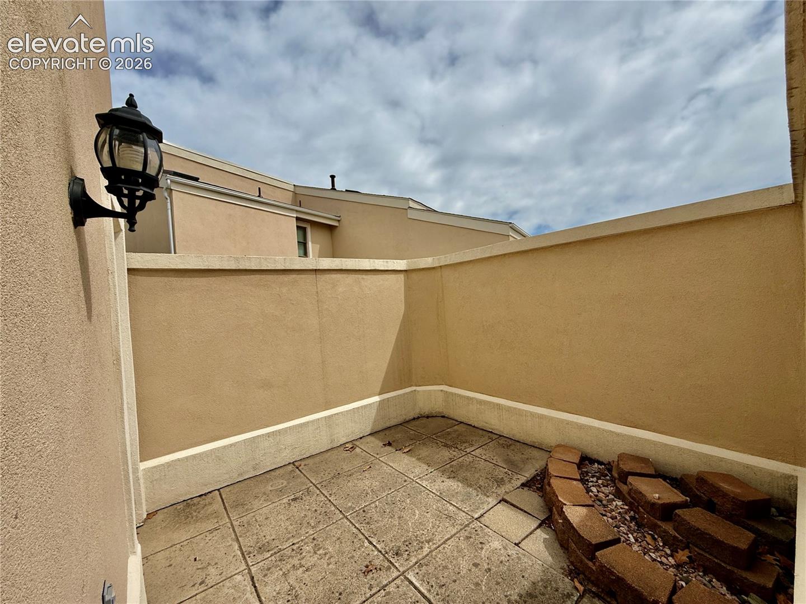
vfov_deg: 85.7
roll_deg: +4.3
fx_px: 326
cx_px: 403
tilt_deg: +0.3
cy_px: 302
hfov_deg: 102.1
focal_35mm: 14
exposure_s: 1/3289
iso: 50
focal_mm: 2.22
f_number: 2.2
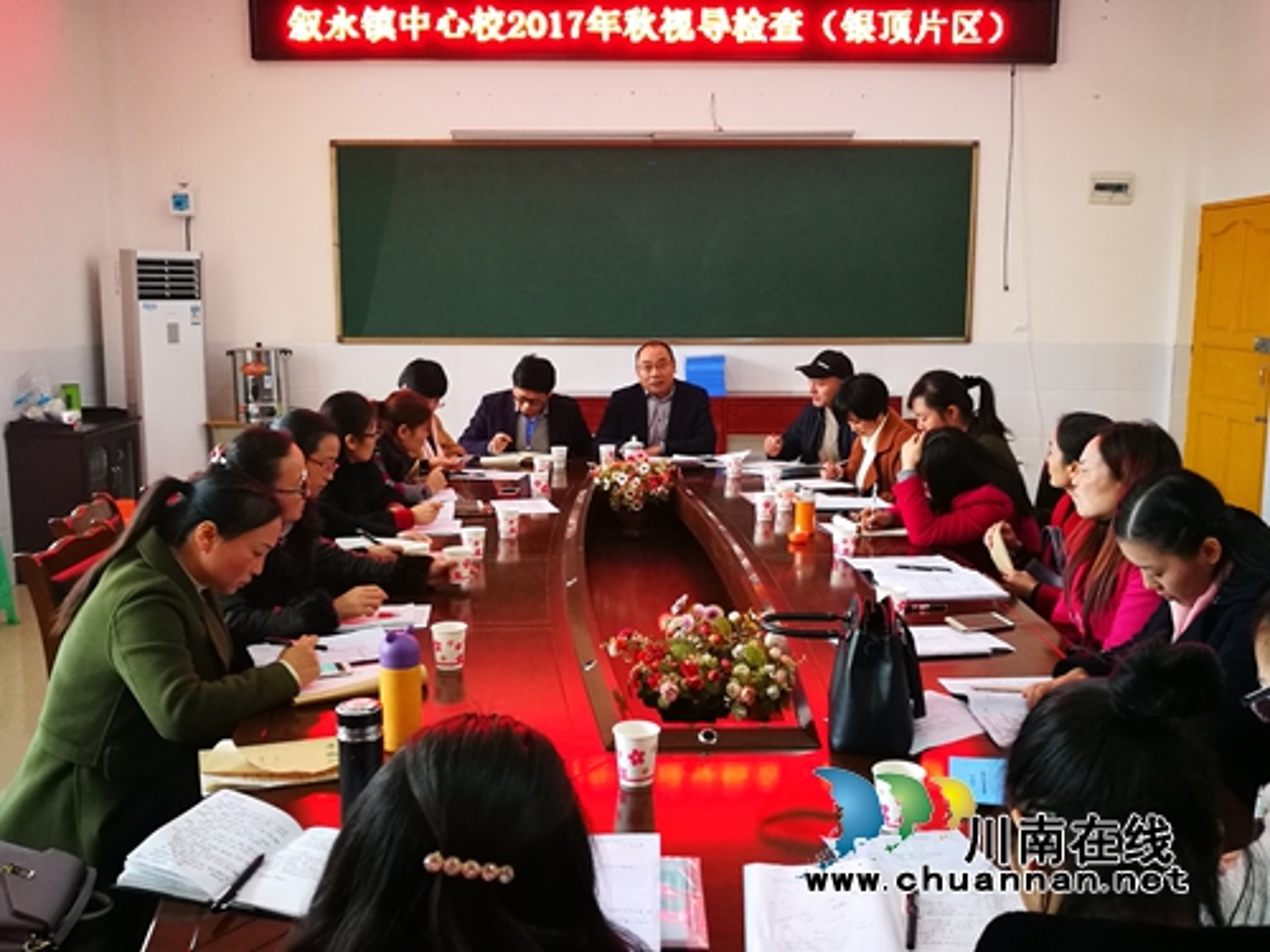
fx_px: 1211
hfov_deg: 55.4
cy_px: 476
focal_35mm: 33
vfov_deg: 42.9
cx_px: 635
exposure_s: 1/25
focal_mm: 4.5
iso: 320
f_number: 2.2
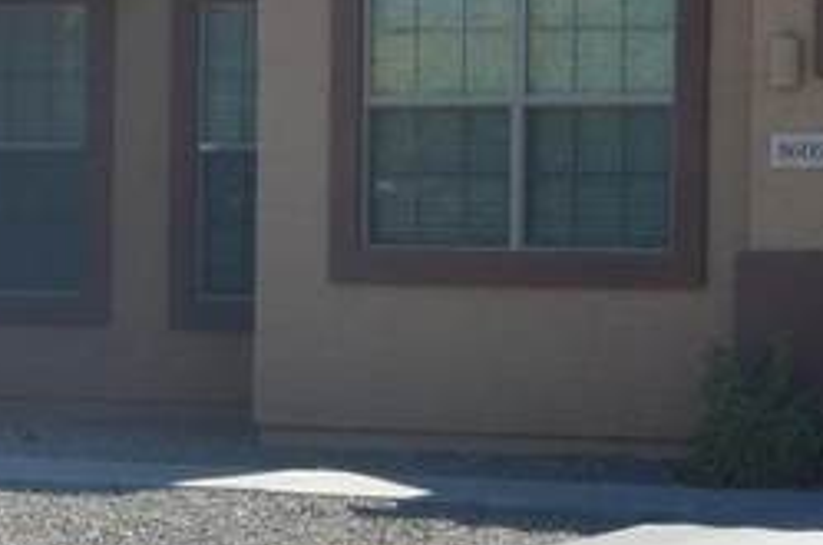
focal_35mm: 185
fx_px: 4221
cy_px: 145
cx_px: 687
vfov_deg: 7.4
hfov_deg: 11.1
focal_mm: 24
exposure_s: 1/250
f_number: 8
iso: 100
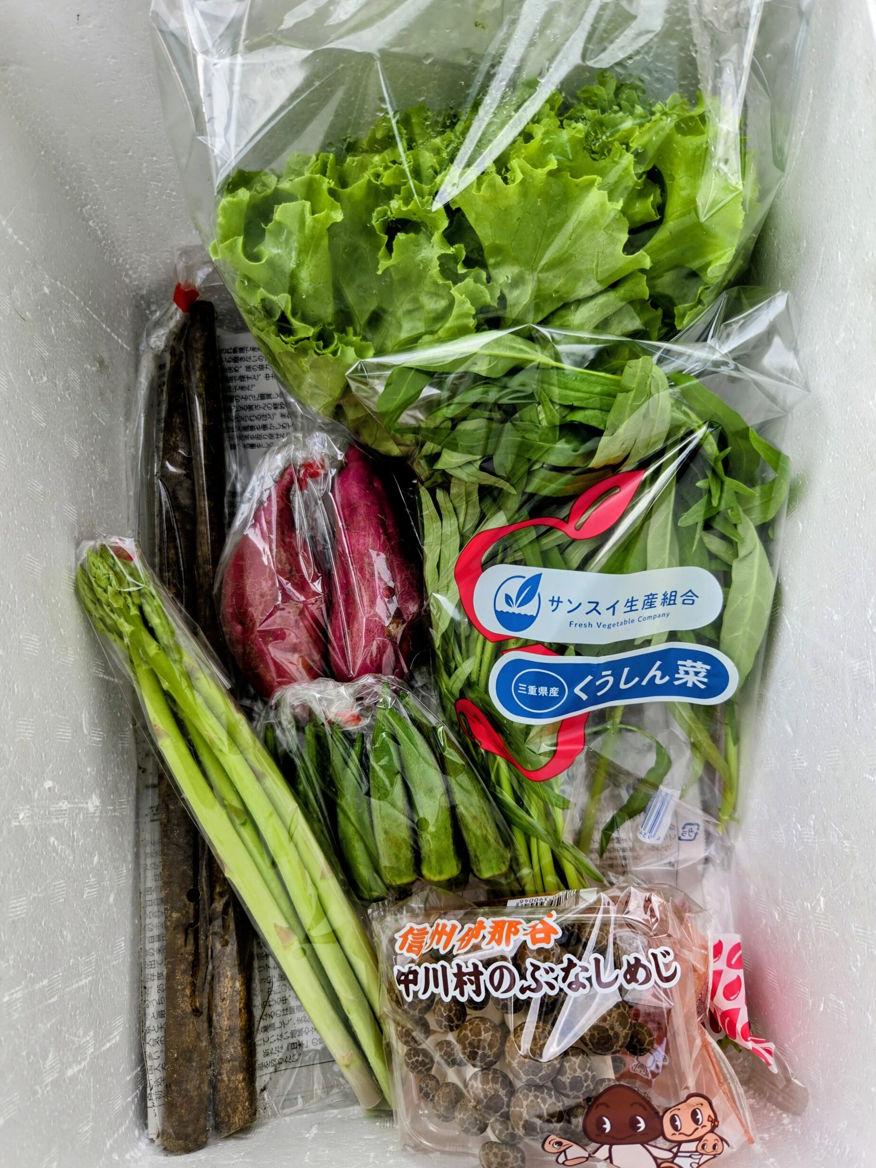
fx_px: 810
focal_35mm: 24
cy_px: 602
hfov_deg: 56.8
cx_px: 445
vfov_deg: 71.6
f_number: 1.8
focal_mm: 5.4
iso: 32
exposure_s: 1/180
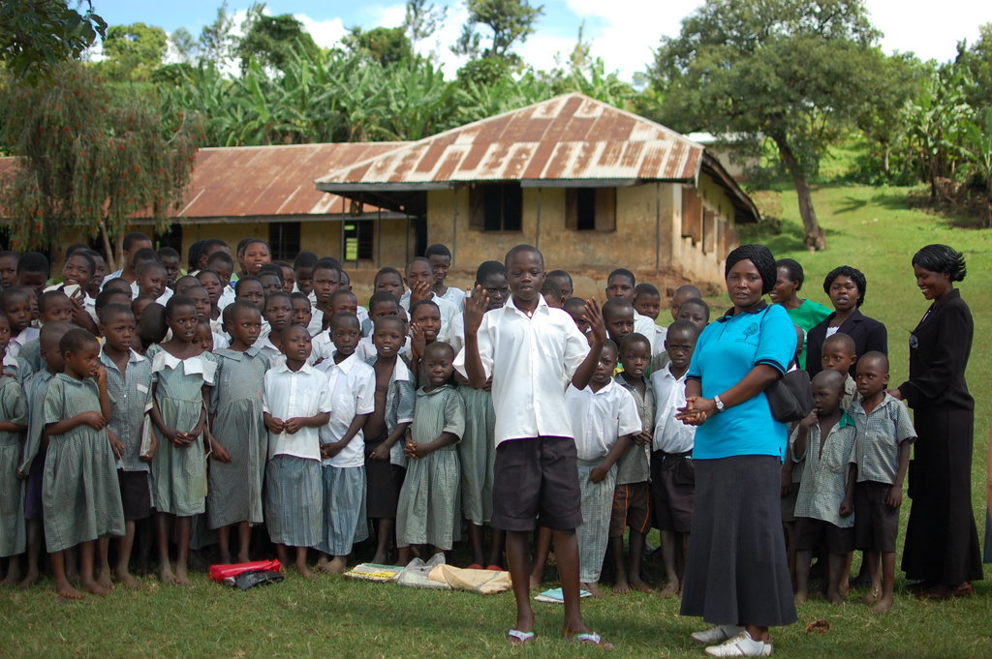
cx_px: 496
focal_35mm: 52
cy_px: 330
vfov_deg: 25.7
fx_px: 1445
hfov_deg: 37.9
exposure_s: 1/2000
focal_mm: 35
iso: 200
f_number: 1.8
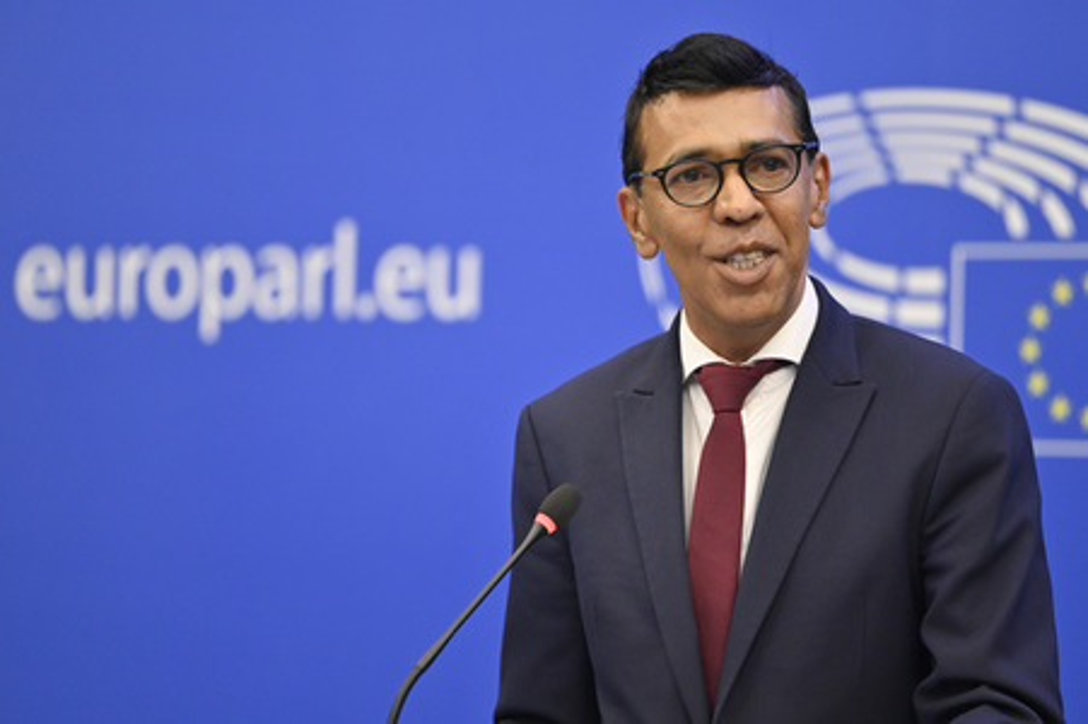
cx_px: 544
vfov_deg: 6.9
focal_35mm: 200
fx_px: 6040
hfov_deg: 10.3
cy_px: 362
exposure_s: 1/320
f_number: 2.8
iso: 2500
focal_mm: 200
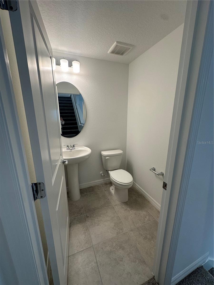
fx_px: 115
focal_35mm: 14
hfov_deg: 85.7
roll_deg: +0.4
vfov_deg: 102.1
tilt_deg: -12.0
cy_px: 142
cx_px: 107
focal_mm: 2.22
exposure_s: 1/120
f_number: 2.2
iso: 100
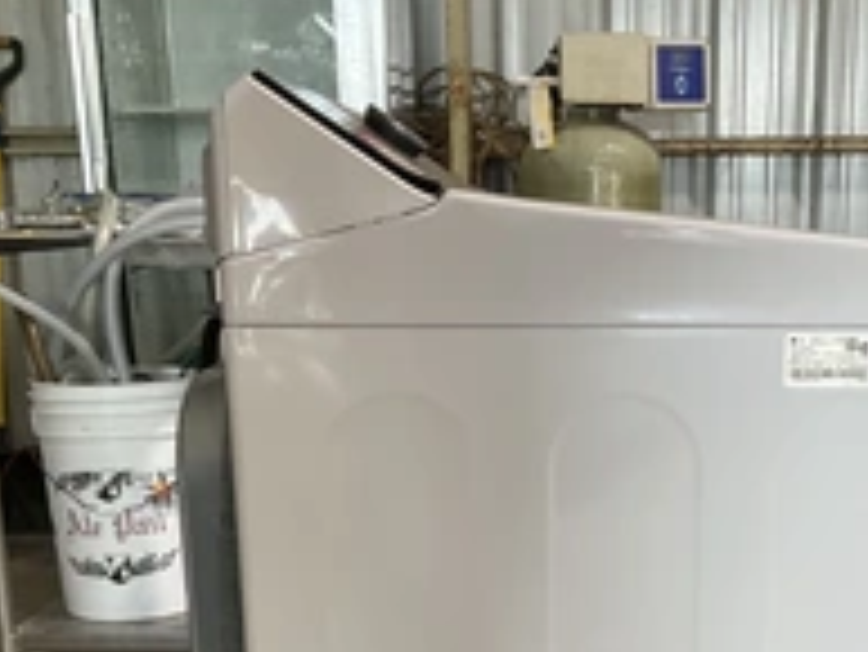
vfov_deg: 23.6
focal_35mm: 60
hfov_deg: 31.8
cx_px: 603
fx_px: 1505
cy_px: 616
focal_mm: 3
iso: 64
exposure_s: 1/60
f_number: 1.8
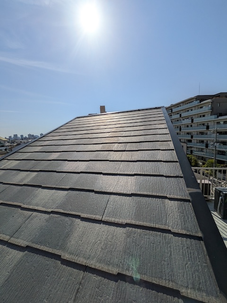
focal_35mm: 14
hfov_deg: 85.7
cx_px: 114
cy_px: 152
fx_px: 122
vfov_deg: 102.1
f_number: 2.2
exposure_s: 1/5076
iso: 49
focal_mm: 1.85
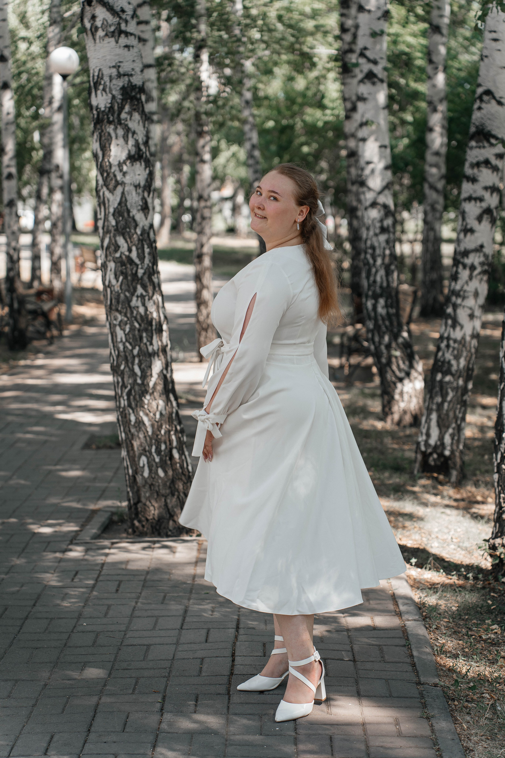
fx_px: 1578
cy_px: 379
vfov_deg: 27.0
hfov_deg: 18.2
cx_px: 252
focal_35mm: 75
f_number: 3.2
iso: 50
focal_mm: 75
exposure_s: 1/160
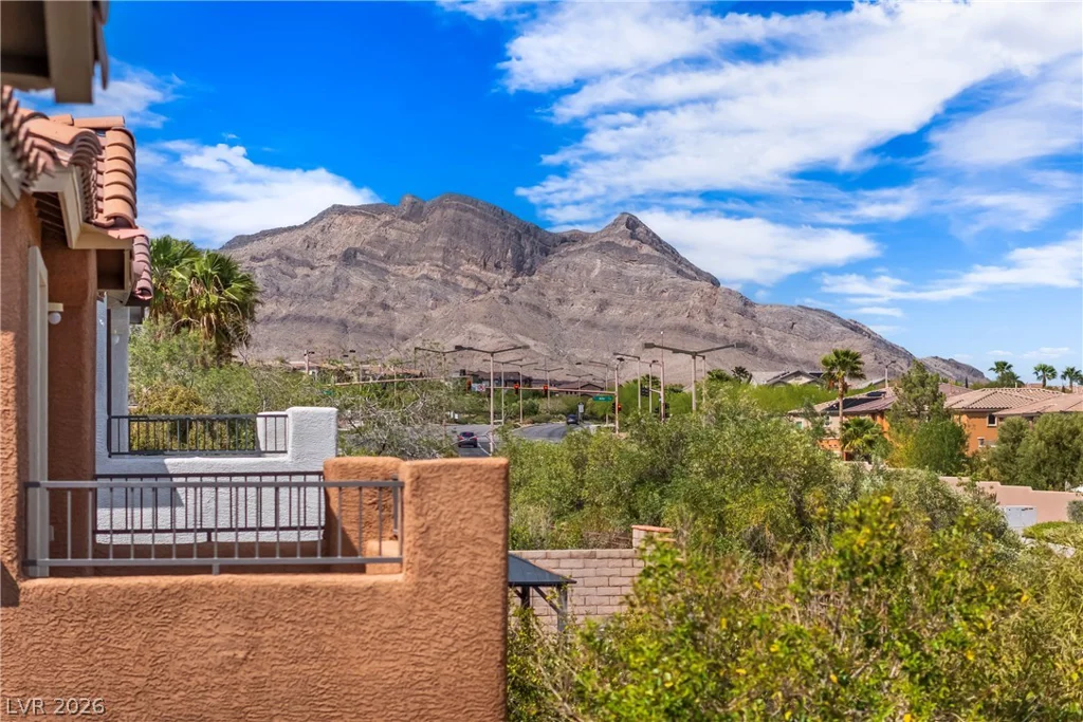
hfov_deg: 27.0
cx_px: 542
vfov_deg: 18.2
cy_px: 361
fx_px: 2256
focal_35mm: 75
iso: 200
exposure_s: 1/8000
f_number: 2.8
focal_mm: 50
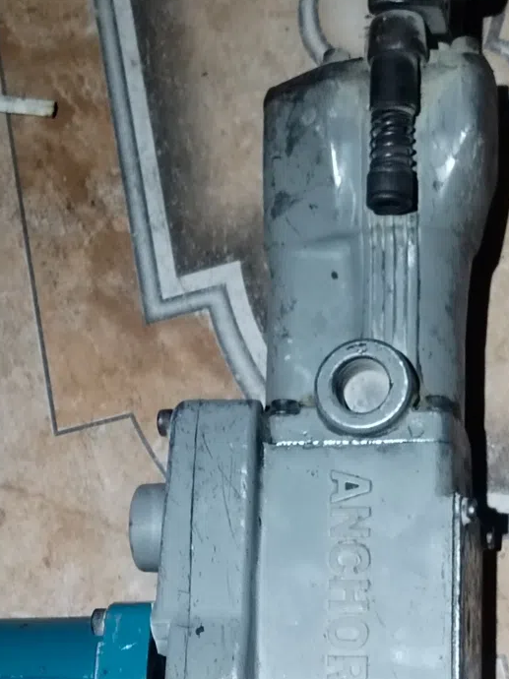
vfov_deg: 20.4
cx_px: 161
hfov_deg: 15.5
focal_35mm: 95
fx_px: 1864
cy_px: 566
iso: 303
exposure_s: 1/50
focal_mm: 4.75
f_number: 1.8
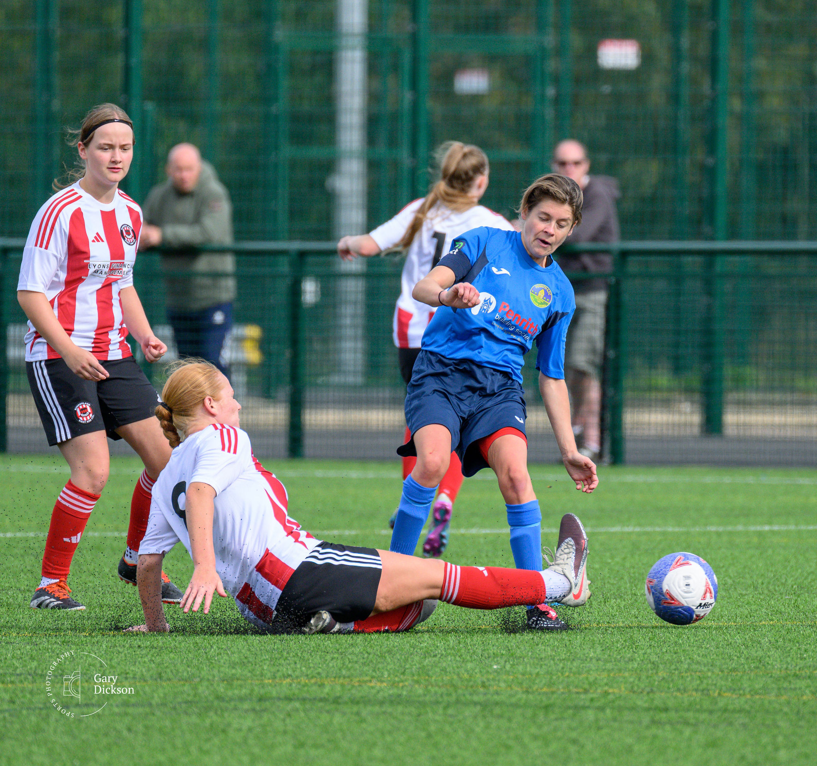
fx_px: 17180
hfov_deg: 2.7
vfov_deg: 2.6
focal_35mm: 664
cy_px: 326
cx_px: 554
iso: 720
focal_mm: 340
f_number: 5.3
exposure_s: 1/1600
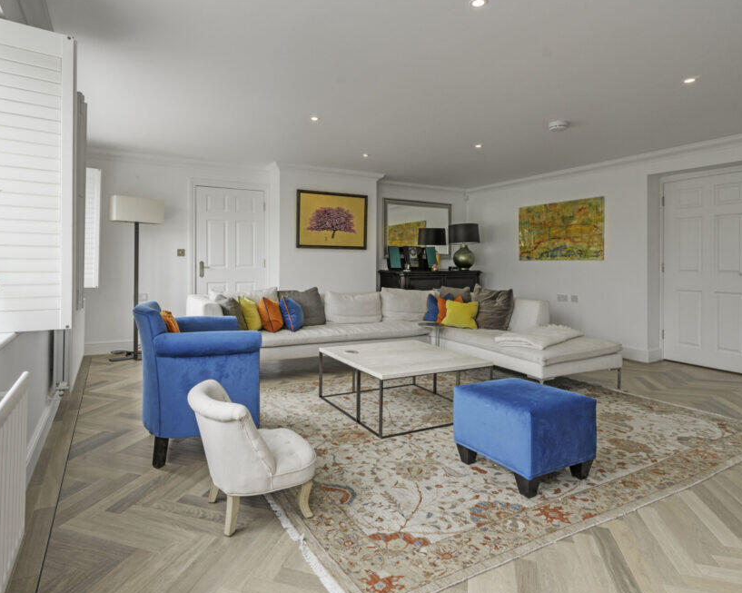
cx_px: 339
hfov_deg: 80.2
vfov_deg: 68.1
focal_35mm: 20
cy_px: 290
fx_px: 439
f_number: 8
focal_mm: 17
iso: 320
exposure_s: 1/10
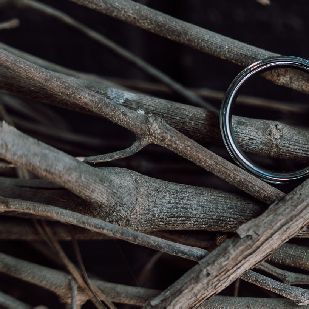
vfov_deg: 11.7
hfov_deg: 11.6
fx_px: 1505
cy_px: 129
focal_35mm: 149
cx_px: 323
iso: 100
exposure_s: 1/160
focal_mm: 70
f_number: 5
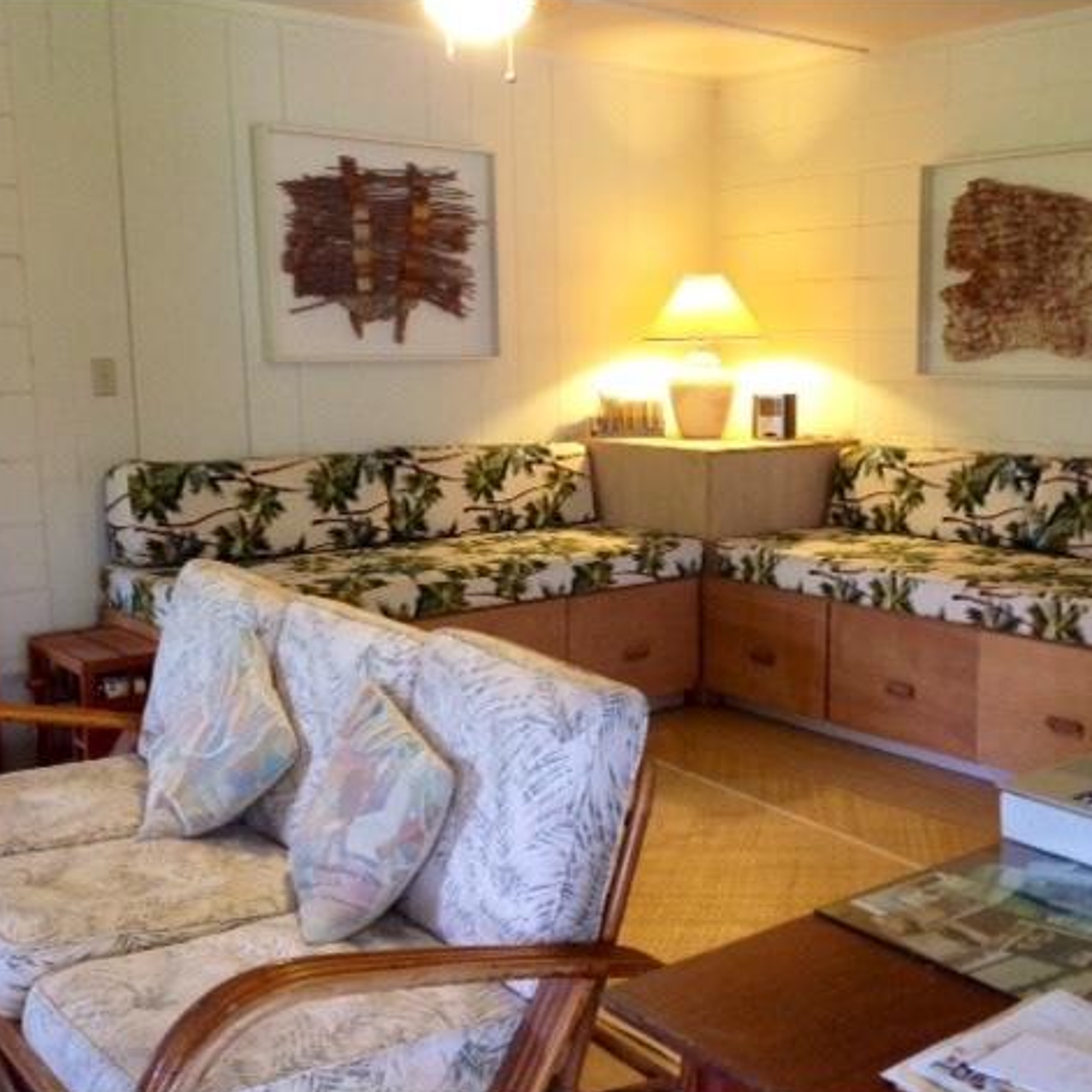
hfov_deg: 39.8
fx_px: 1499
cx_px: 684
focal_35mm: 42
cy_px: 547
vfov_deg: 40.0
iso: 160
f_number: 2.4
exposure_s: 1/15
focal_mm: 4.28
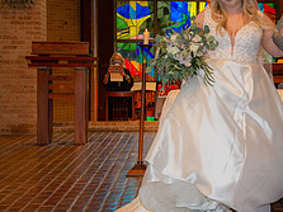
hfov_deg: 18.9
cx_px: 307
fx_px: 817
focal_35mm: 100
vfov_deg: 14.8
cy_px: 91
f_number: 5
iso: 1250
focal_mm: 40
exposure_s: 1/125
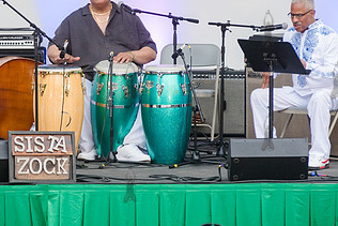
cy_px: 81
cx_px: 83
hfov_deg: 4.7
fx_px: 4114
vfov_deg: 3.1
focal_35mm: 438
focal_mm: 200
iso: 1000
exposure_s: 1/640
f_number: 4.5
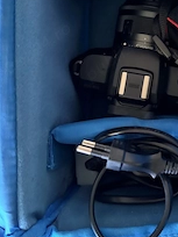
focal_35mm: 51
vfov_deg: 36.8
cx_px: 147
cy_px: 66
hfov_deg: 27.9
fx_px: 350
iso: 800
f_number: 1.6
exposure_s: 1/30
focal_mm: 5.96
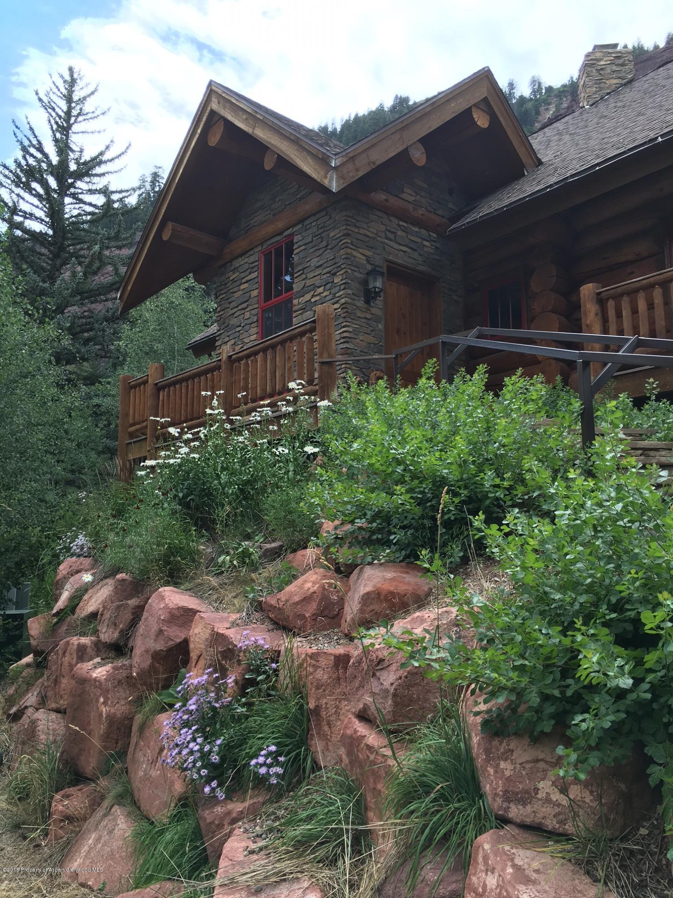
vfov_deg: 61.7
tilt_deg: +8.8
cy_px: 449
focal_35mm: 29
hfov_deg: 48.2
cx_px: 336
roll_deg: -1.5
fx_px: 752
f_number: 2.2
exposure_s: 1/538
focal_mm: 4.15
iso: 25
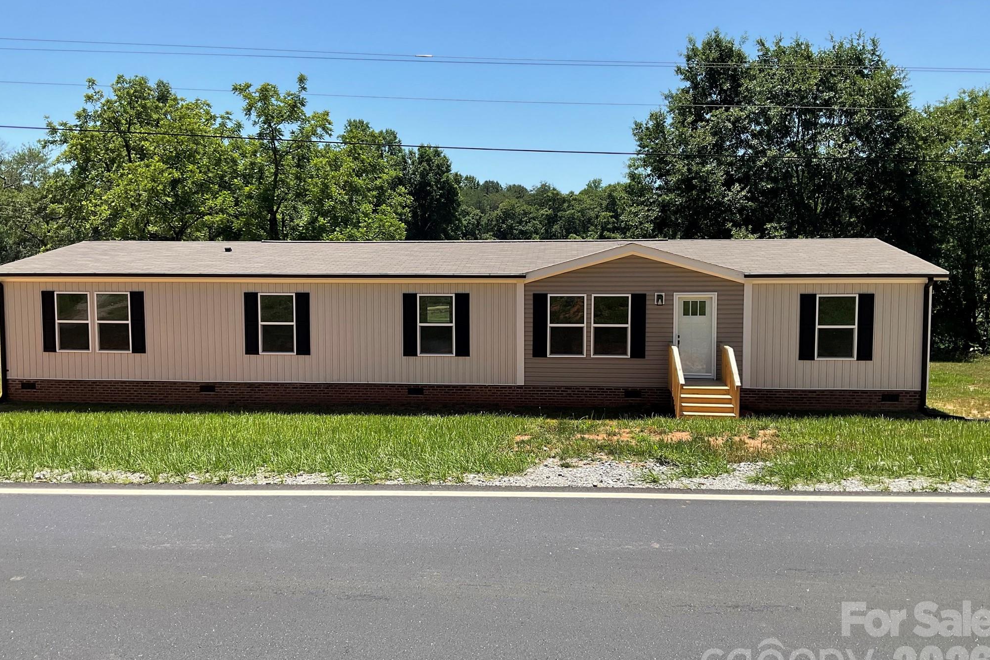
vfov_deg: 42.3
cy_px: 318
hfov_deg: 60.3
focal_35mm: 31
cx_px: 491
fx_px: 852
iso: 16
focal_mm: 3
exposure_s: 1/1490
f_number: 1.8
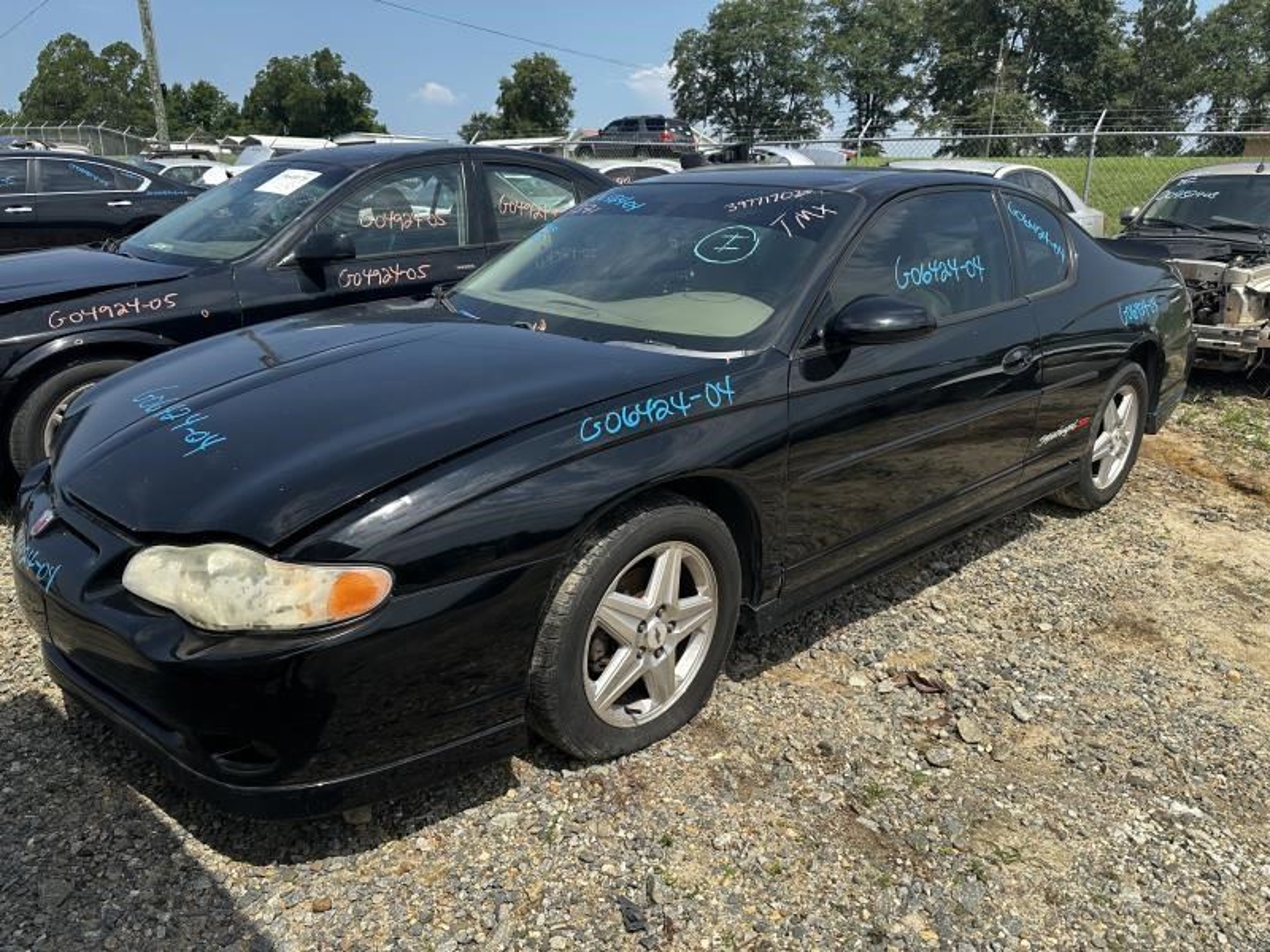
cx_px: 635
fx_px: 881
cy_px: 476
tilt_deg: -17.5
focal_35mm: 24
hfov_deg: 71.6
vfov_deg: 56.8
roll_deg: -0.7
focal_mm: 6.86
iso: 80
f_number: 1.78
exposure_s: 1/3861
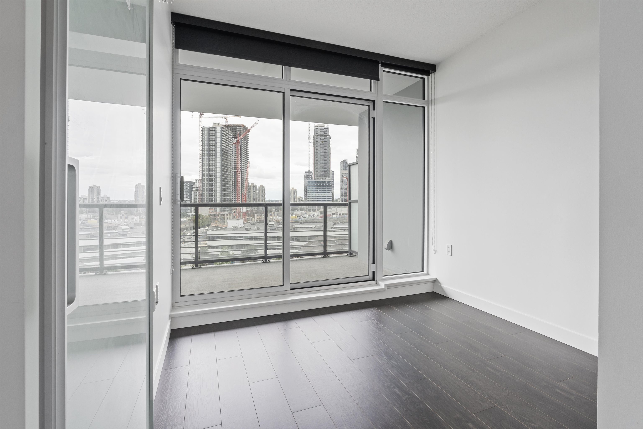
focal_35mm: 16
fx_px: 295
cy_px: 214
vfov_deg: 72.1
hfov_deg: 95.0
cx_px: 322
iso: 100
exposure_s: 1/4
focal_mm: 11
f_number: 11
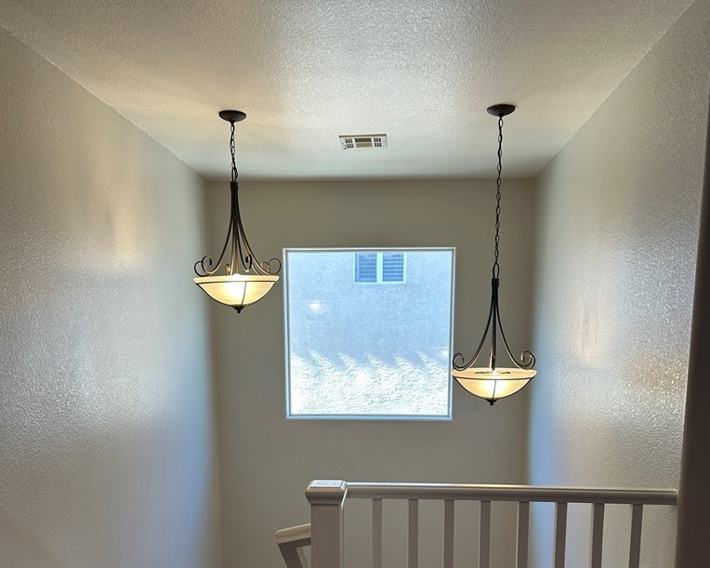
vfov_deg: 41.8
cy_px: 439
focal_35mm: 34
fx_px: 714
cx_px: 356
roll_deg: +1.2
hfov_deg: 52.8
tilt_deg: -10.5
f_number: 1.5
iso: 50
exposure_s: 1/120
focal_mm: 5.7
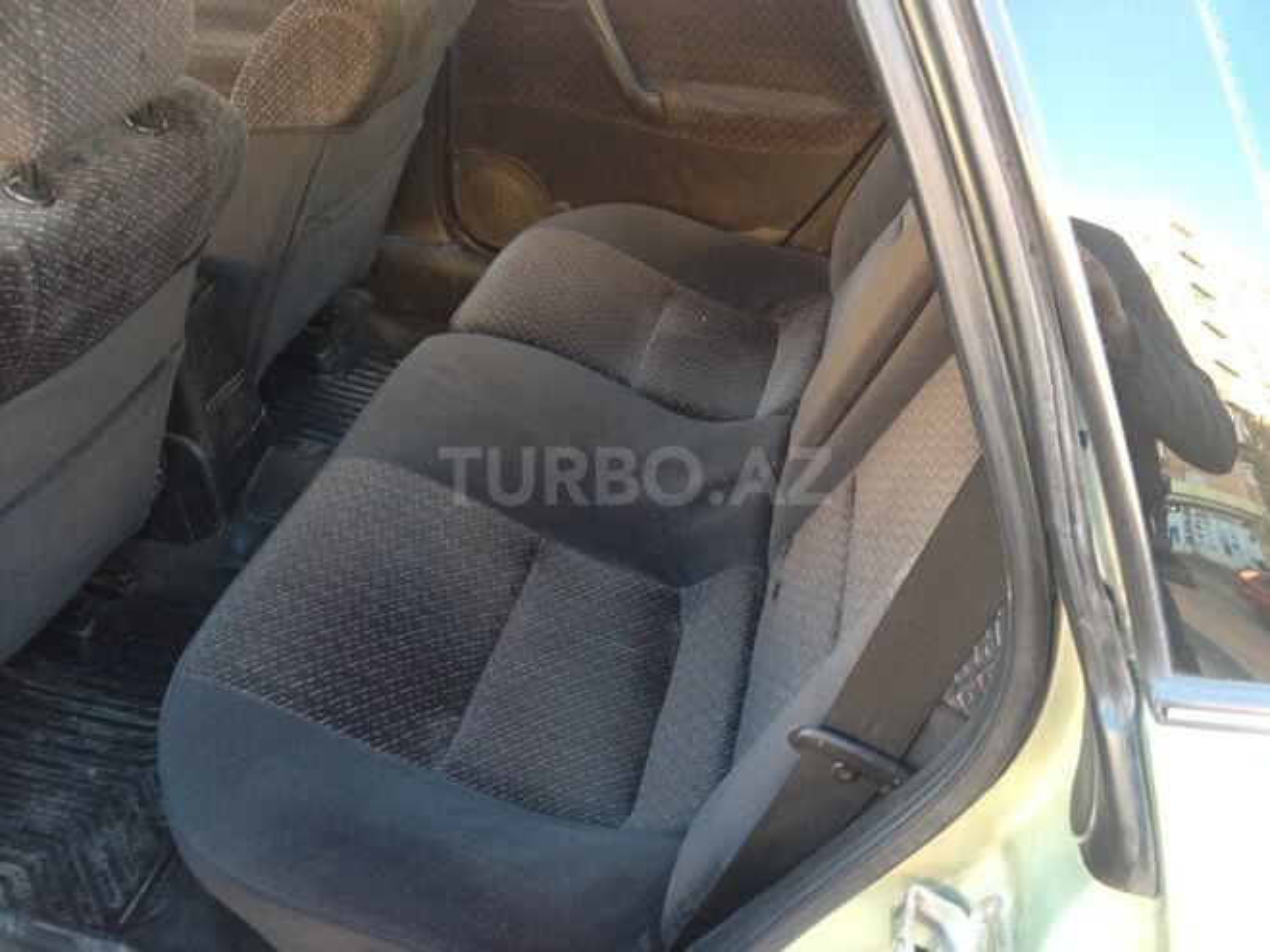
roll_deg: +1.7
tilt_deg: -38.6
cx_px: 635
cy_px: 476
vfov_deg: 40.7
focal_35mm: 35
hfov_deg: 52.6
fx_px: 1284
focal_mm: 4.28
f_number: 2.4
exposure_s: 1/20
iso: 125
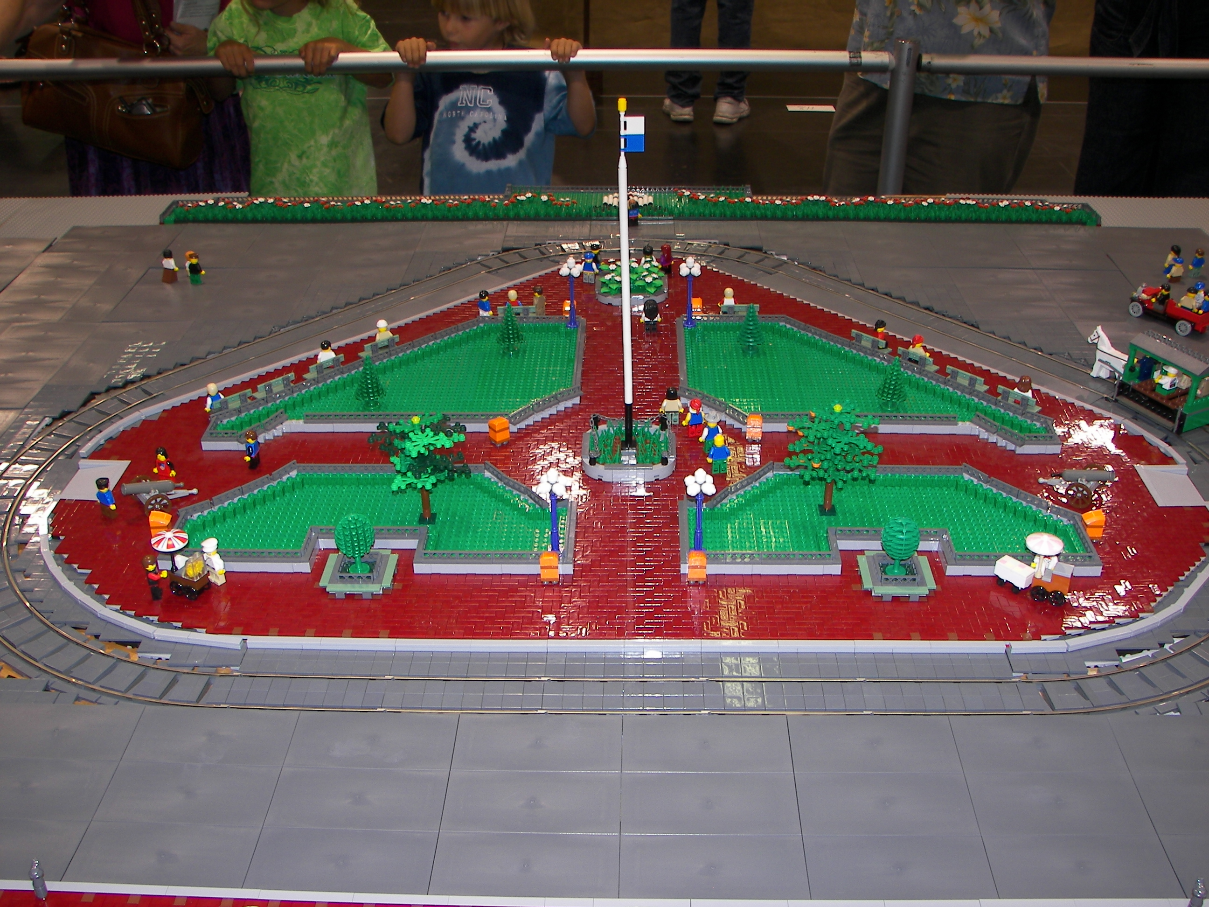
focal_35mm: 36
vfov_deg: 39.7
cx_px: 604
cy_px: 454
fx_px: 1257
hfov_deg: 51.4
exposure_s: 1/30
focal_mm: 6
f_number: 2.8
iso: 50
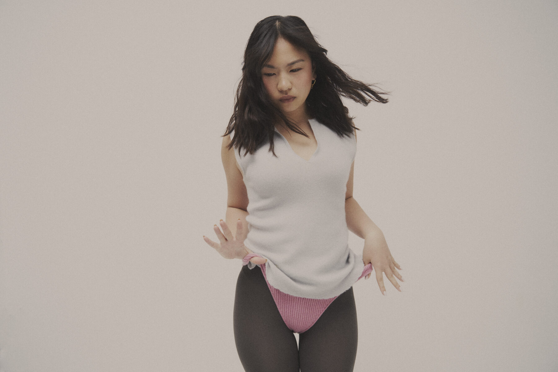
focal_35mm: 33
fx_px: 511
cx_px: 279
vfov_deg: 40.0
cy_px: 186
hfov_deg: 57.2
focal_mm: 33
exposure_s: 1/160
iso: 100
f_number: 4.5
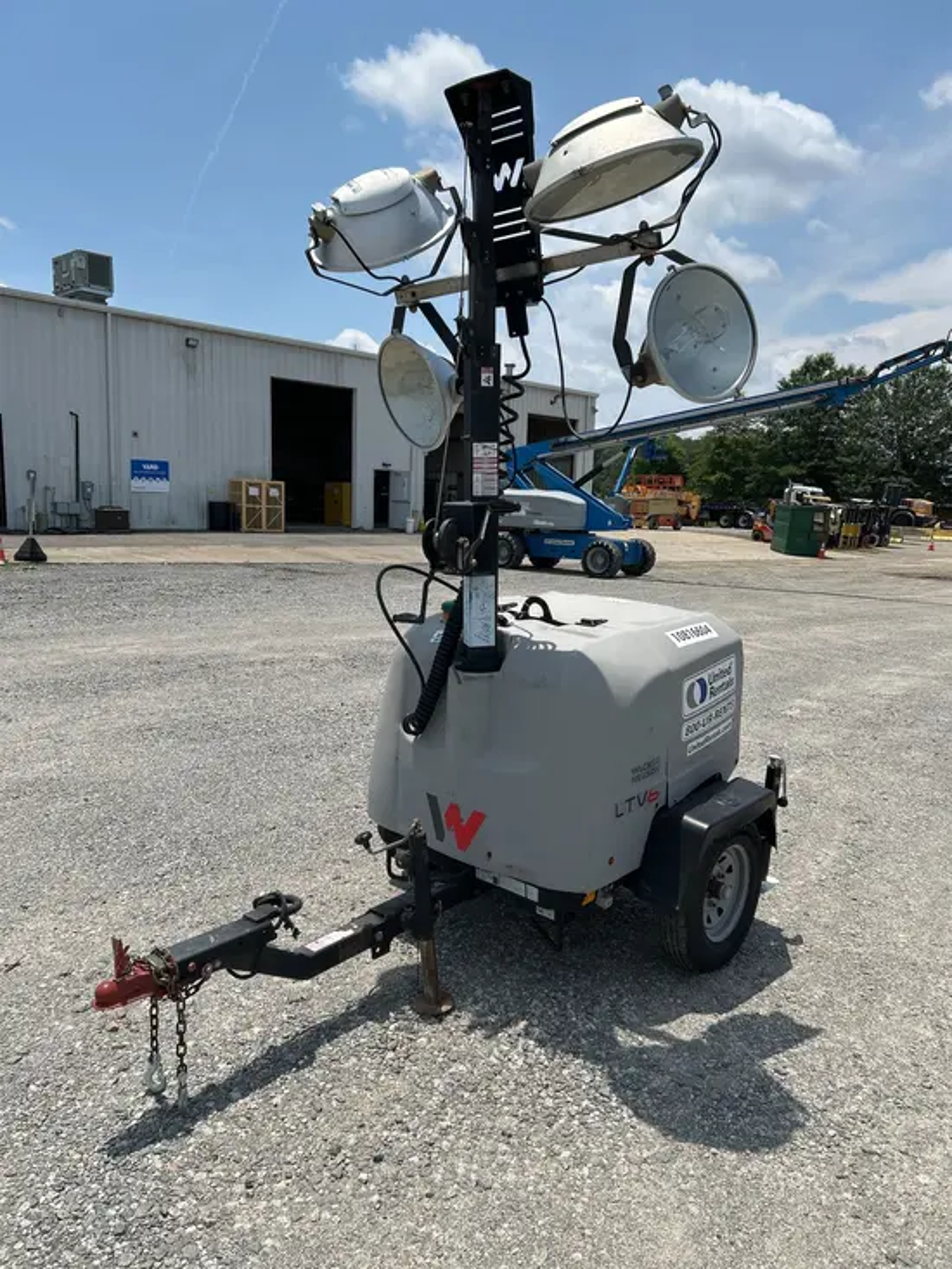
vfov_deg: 67.3
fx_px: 953
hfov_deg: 53.1
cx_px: 476
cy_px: 634
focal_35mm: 26
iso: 50
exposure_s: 1/6211
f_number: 1.5
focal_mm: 5.7
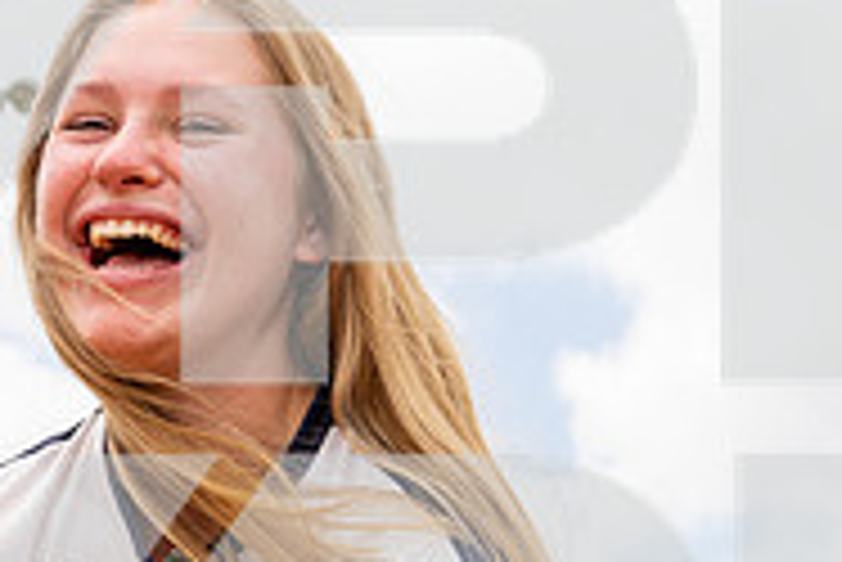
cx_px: 108
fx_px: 2832
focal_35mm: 121
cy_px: 695
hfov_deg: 16.7
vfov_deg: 11.1
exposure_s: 1/250
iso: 100
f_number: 6.3
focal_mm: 39
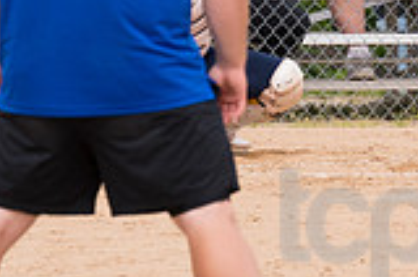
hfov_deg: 1.9
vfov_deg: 1.3
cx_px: 729
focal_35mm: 1059
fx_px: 12272
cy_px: -105
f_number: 5.6
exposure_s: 1/1600
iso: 320
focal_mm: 195
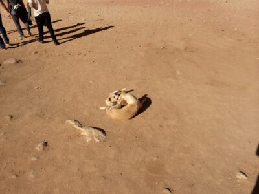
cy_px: 97
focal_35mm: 30
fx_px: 224
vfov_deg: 46.8
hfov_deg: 60.0
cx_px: 130
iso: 40
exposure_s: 1/2933
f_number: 2.2
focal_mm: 4.12
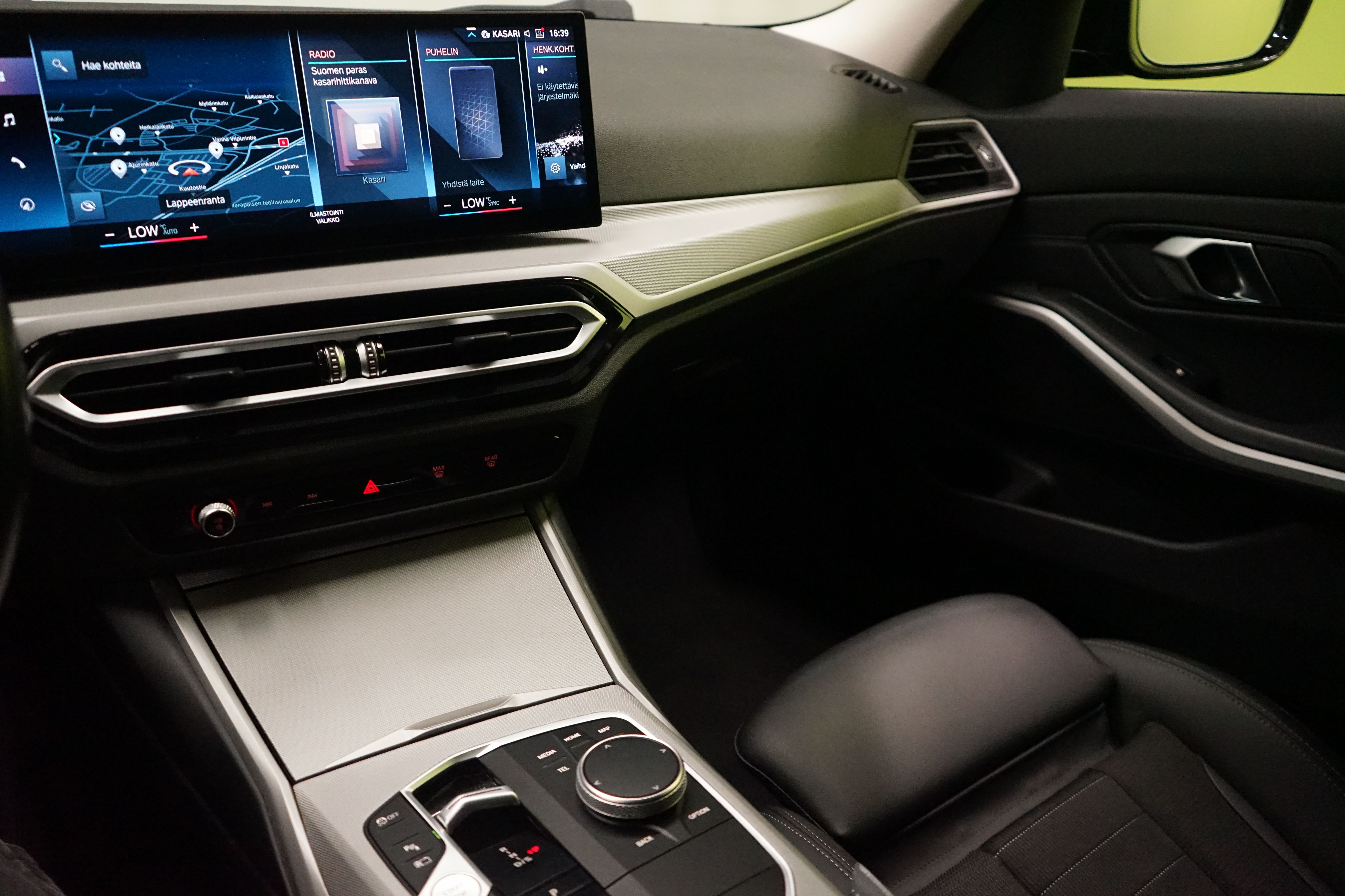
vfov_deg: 46.4
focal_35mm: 28
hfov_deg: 65.5
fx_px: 1046
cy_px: 448
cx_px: 672
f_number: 3.5
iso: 6400
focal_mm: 28
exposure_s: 1/125
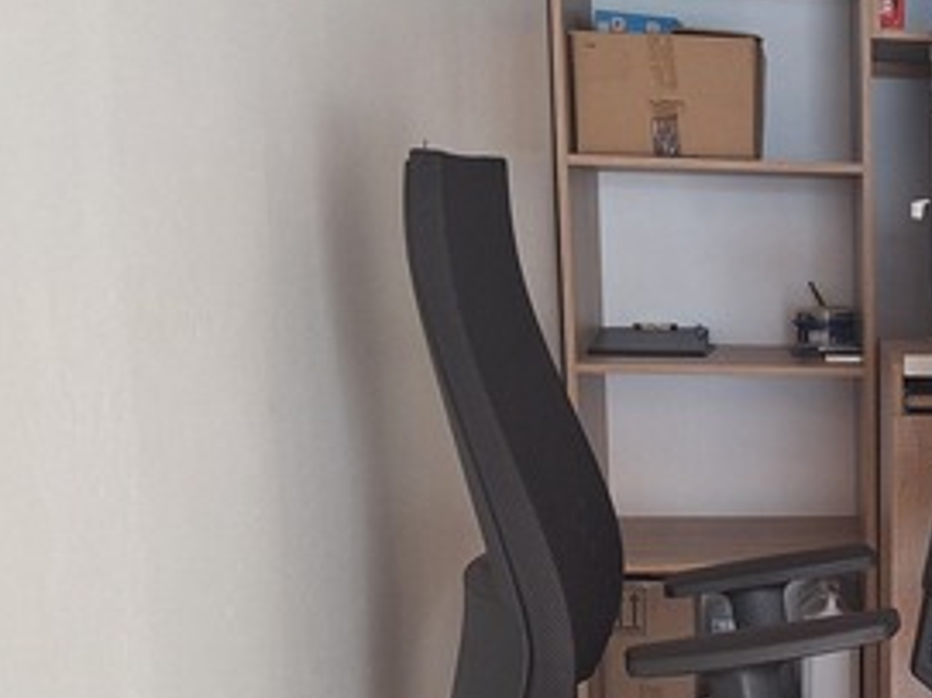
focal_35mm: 68
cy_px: 571
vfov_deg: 21.3
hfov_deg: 25.6
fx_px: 1830
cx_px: 1118
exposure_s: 1/40
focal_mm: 5.54
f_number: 1.8
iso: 250
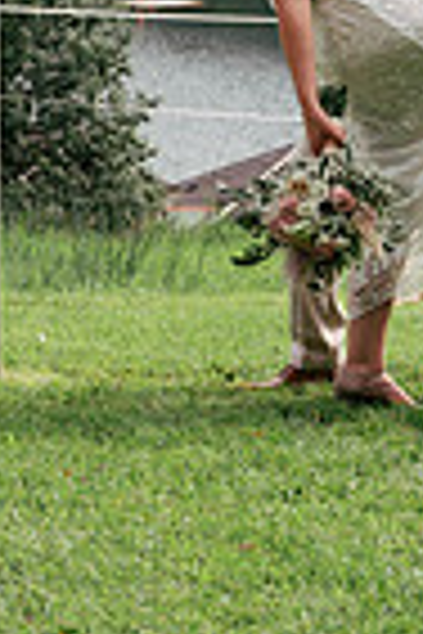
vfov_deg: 9.0
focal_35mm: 223
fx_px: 3930
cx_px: 371
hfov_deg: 6.2
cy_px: -252
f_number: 11
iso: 500
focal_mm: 70
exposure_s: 1/250
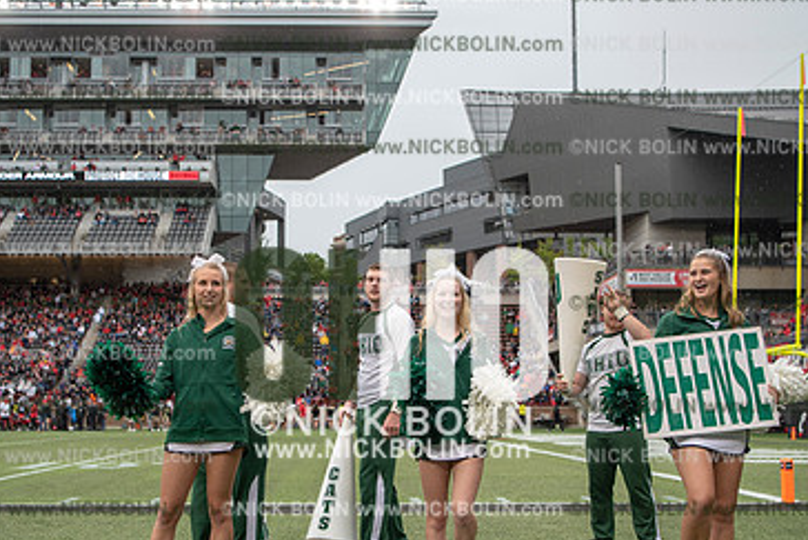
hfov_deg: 38.9
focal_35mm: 51
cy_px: 354
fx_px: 1145
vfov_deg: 26.4
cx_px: 391
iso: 250
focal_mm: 32
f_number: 2.8
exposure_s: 1/800
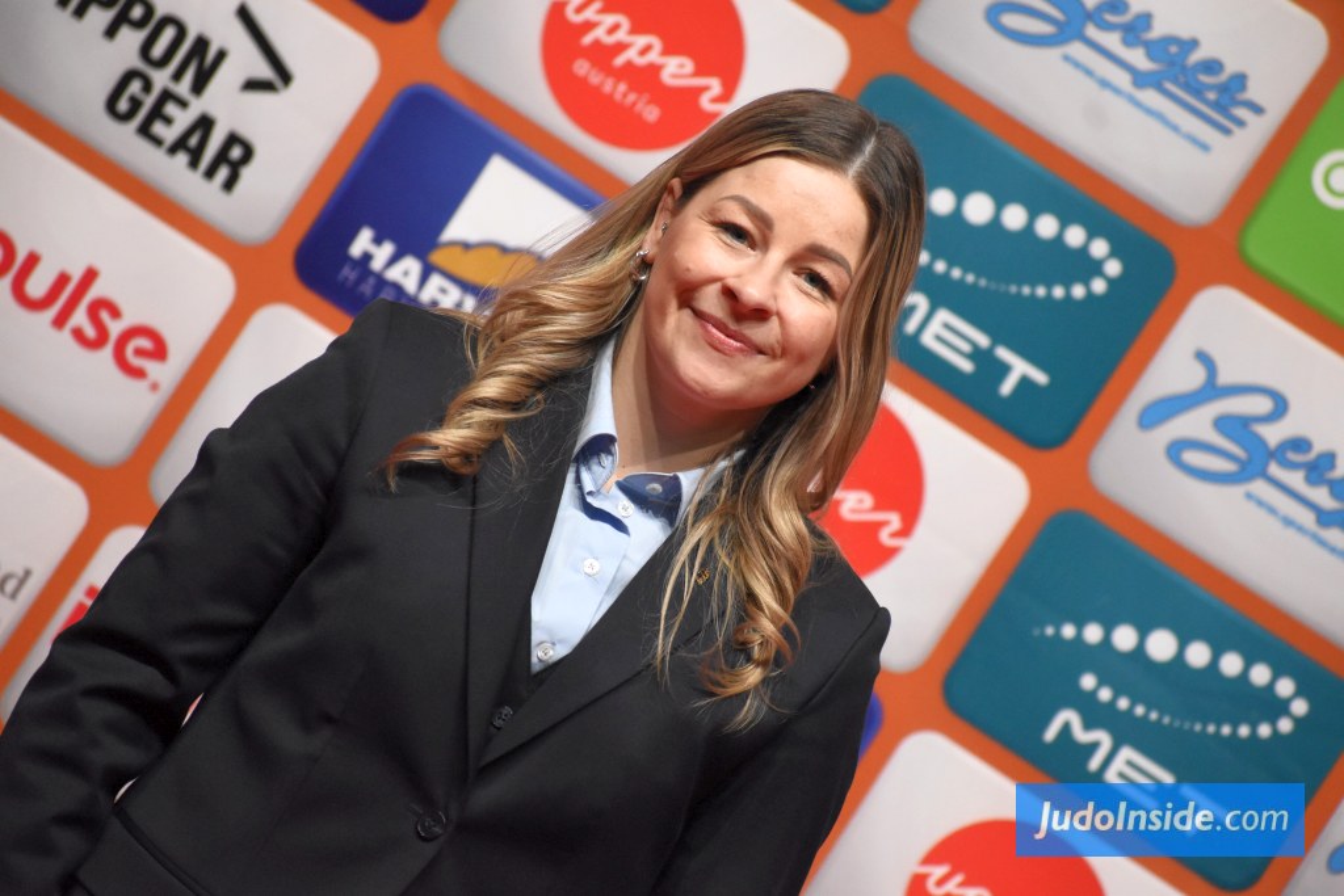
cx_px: 672
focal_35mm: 315
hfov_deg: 6.5
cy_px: 448
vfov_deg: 4.4
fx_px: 11761
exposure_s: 1/640
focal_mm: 210
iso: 3200
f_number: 7.1
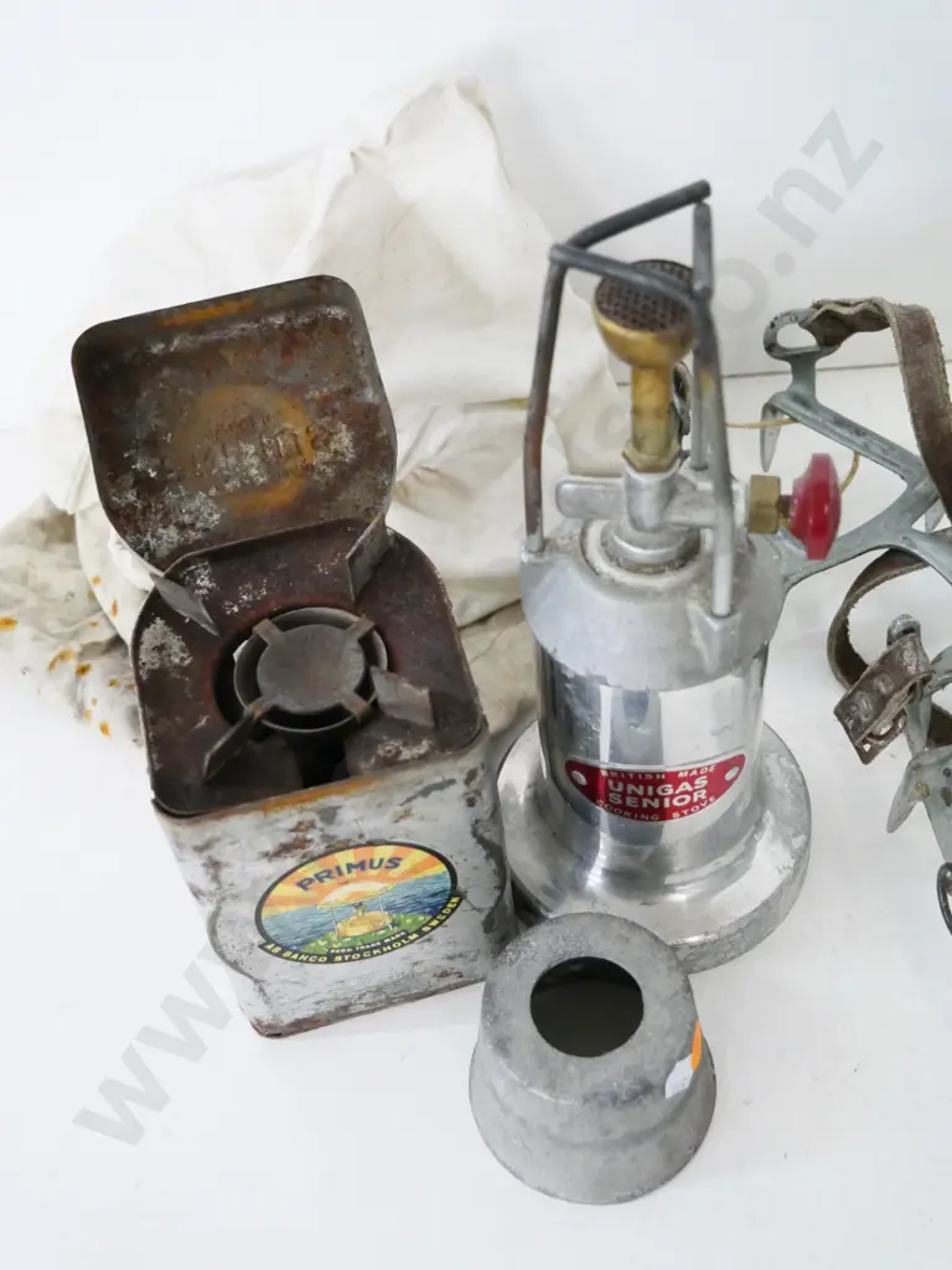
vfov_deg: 46.8
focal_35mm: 40
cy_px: 635
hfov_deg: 36.0
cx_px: 476
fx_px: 1467
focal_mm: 20
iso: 3200
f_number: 4.1
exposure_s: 1/200
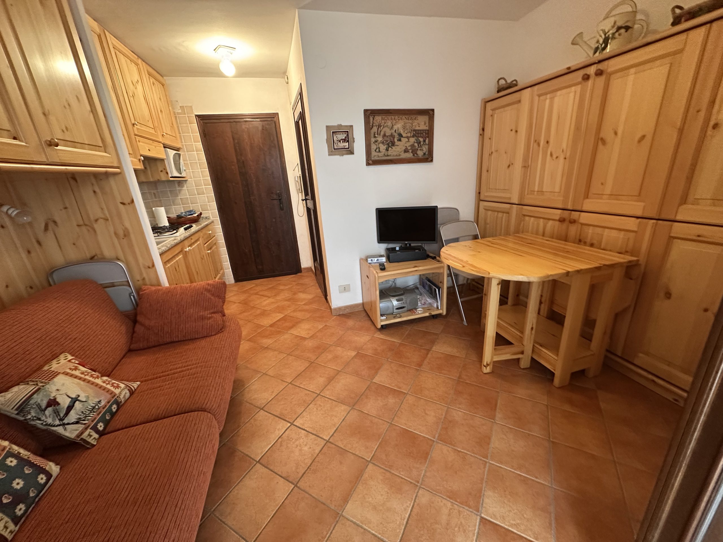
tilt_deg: -18.5
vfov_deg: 85.7
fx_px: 292
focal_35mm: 14
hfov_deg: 102.1
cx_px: 362
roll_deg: +5.0
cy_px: 271
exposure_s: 1/50
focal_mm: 2.22
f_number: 2.2
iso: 500
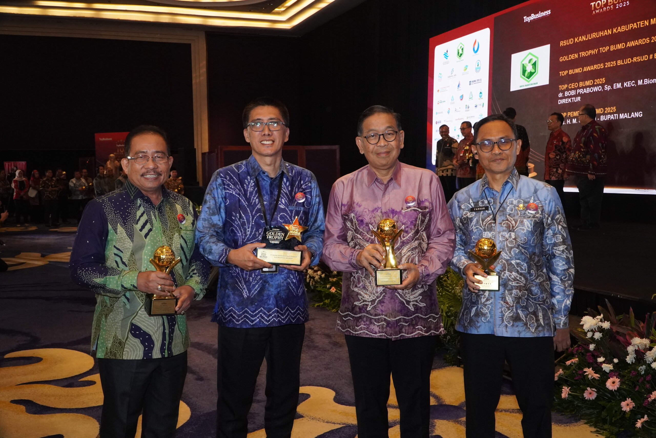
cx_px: 328
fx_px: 629
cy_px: 219
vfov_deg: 38.4
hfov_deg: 55.1
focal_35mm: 34
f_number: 7.1
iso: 2500
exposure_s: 1/100
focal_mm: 23
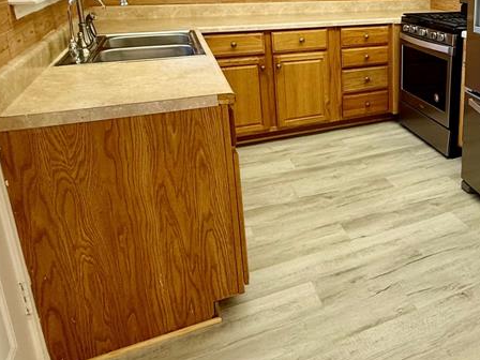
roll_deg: -1.0
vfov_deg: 42.6
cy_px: 84
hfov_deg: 51.2
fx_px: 444
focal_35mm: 32
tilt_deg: -14.3
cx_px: 419
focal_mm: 2.22
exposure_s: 1/60
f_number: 2.2
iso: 200
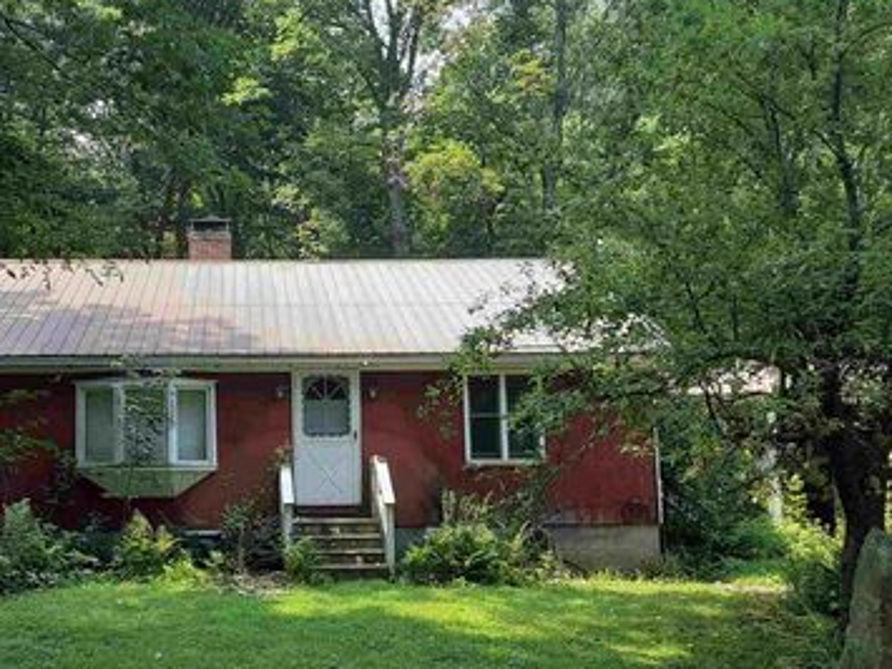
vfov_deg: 37.6
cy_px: 396
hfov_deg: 48.2
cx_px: 304
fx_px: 979
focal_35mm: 38
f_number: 1.9
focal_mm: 2.91
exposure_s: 1/253
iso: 40
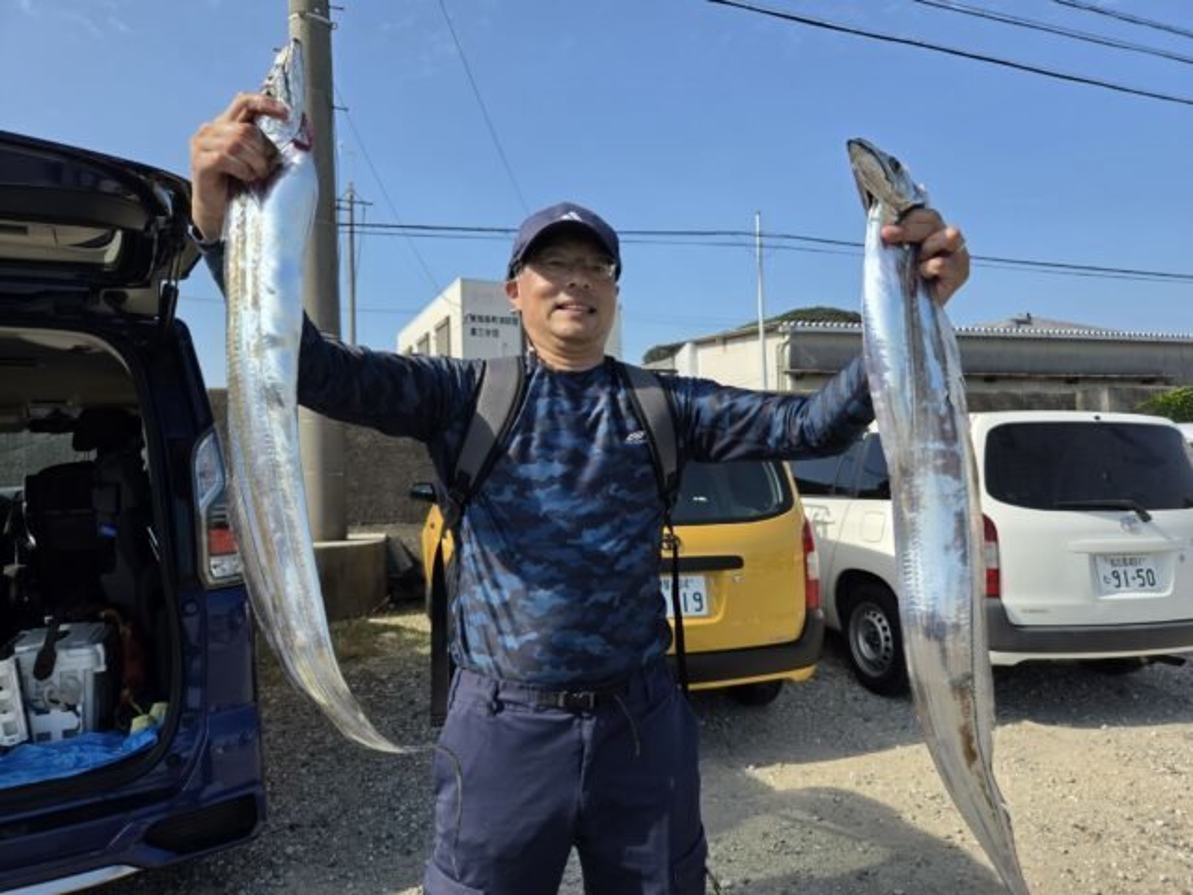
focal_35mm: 23
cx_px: 596
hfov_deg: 73.9
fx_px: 793
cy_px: 448
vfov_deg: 58.9
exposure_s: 1/3747
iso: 80
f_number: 1.8
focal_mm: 5.4
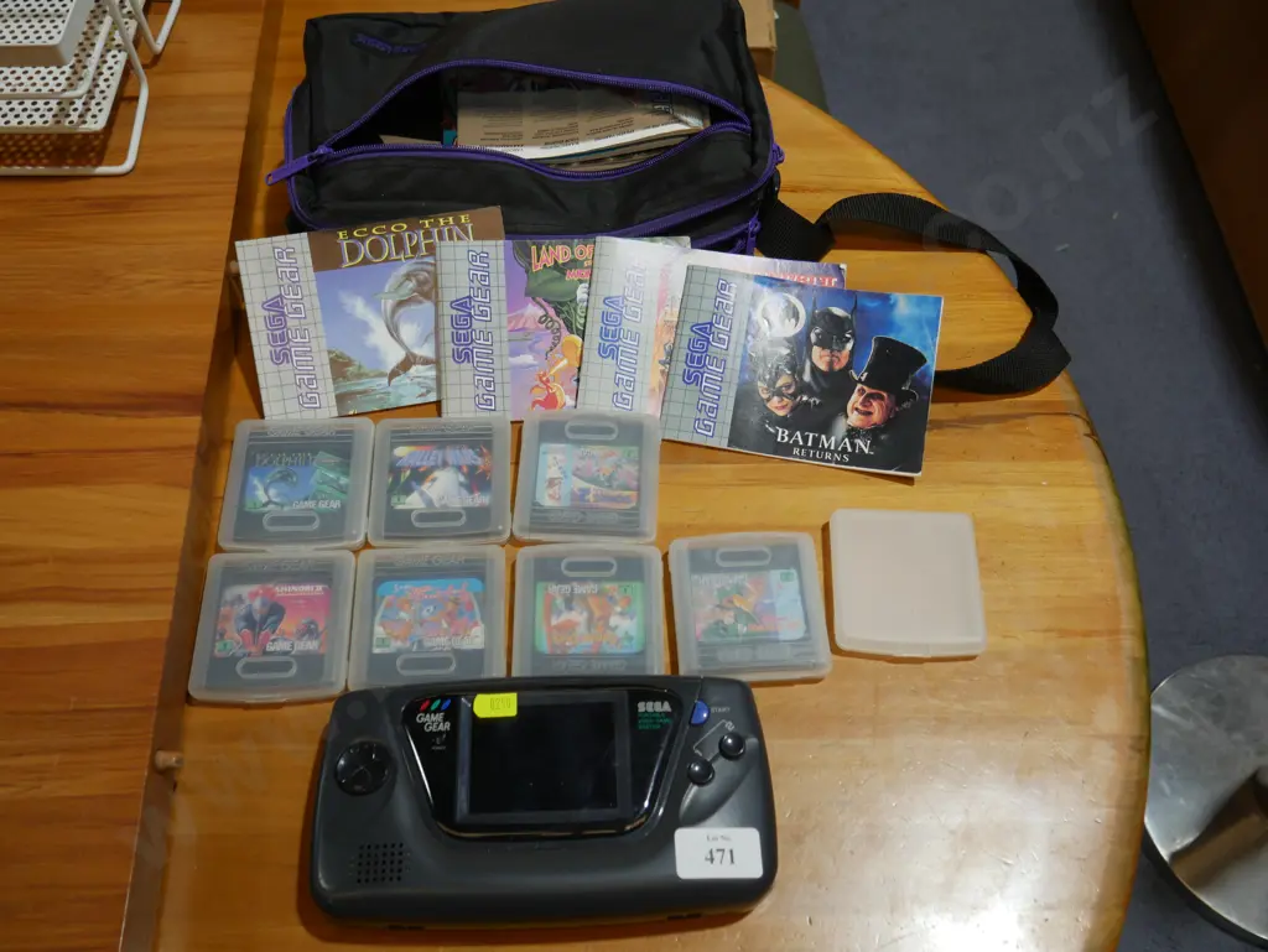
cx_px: 634
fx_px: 1173
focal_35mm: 32
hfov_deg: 56.8
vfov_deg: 44.2
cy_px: 476
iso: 200
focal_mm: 16
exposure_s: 1/125
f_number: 3.6
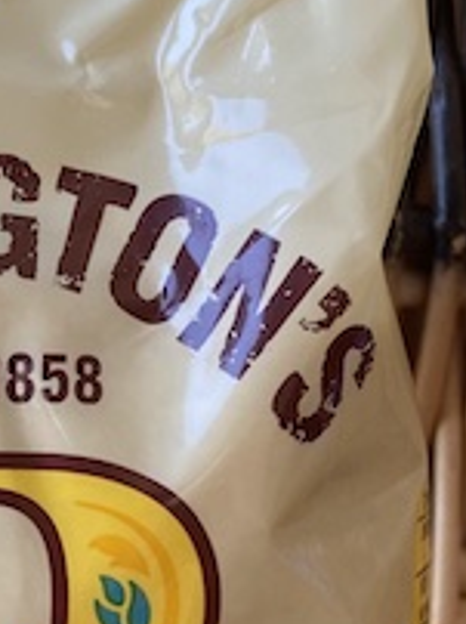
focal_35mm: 103
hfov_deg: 14.1
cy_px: 371
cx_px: -31
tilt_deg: -7.0
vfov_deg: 19.1
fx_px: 1853
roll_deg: +1.0
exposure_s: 1/121
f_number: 1.8
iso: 64
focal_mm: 4.25
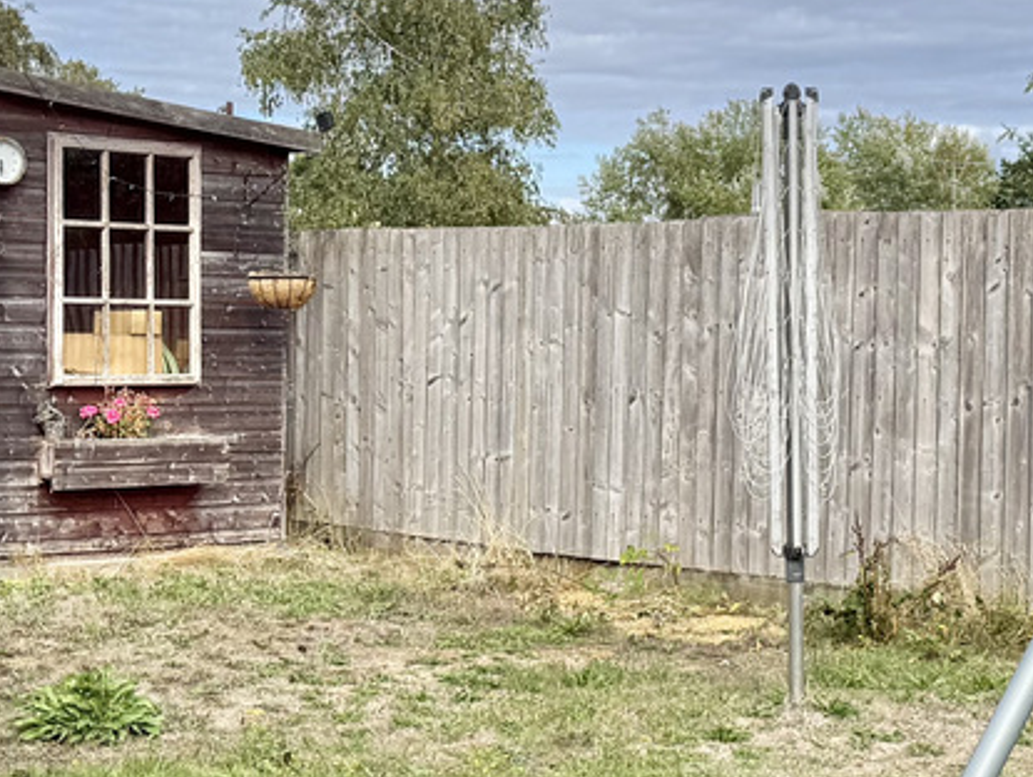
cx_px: 551
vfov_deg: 19.2
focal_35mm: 77
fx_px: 2300
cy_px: 354
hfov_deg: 25.3
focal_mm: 6.76
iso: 80
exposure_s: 1/4167
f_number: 1.78
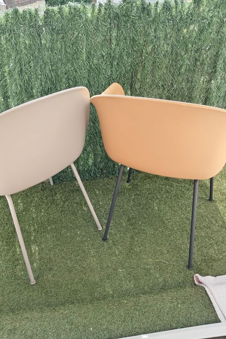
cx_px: 103
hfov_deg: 47.9
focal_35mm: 27
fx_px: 254
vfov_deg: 67.4
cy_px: 171
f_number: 1.8
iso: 105
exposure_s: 1/109
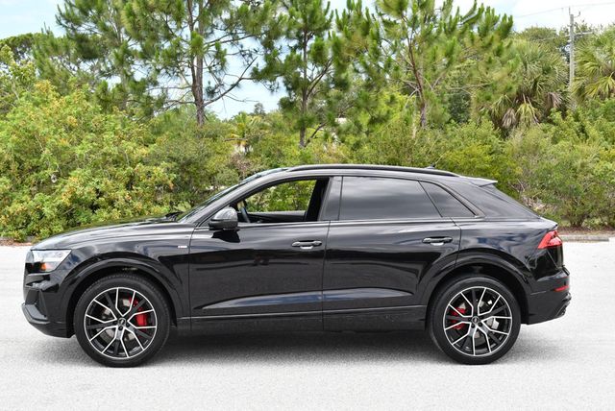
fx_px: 821
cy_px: 206
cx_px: 308
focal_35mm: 48
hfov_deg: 41.1
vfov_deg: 28.1
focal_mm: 24
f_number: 7.1
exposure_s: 1/250
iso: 200
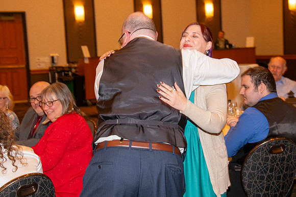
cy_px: 76
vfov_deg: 19.2
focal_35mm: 71
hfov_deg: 28.4
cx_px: 157
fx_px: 584
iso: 2000
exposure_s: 1/60
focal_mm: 58
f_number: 5.6
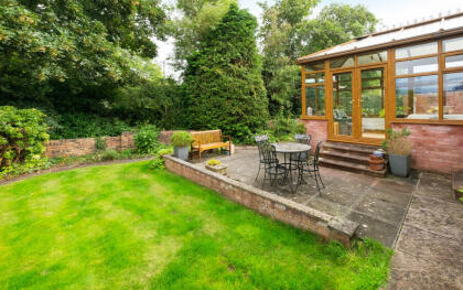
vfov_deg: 74.7
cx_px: 243
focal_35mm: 15
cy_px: 131
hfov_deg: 101.4
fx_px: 189
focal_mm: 8.7
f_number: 10
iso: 400
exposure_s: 1/80
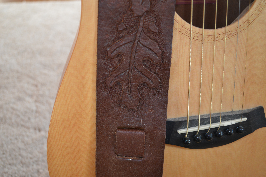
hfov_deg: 53.2
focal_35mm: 36
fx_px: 266
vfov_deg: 36.8
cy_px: 88
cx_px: 133
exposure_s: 1/60
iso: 450
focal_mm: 24
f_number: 4
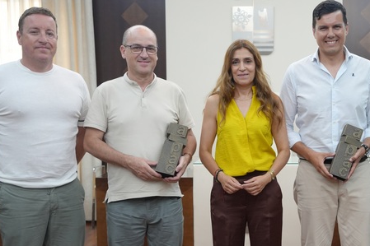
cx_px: 269
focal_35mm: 73
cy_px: 179
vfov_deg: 18.6
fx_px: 750
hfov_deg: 27.4
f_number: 4
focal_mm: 41
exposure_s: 1/160
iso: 1600
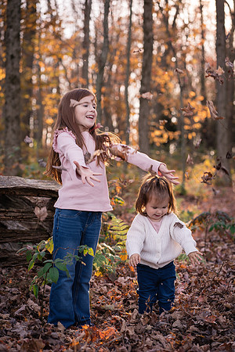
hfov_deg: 16.1
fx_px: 832
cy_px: 176
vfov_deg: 23.9
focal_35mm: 85
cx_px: 118
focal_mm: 85
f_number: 4
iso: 320
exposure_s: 1/250
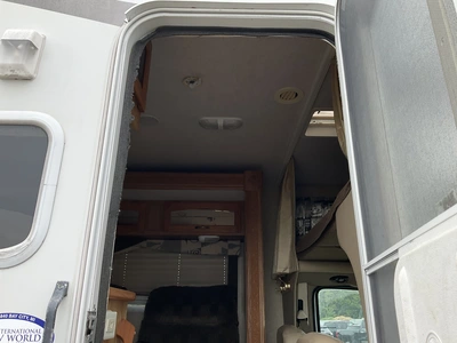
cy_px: 172
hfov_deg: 61.7
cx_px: 228
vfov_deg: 48.2
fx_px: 383
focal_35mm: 29
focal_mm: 3
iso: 25
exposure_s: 1/403
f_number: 1.8
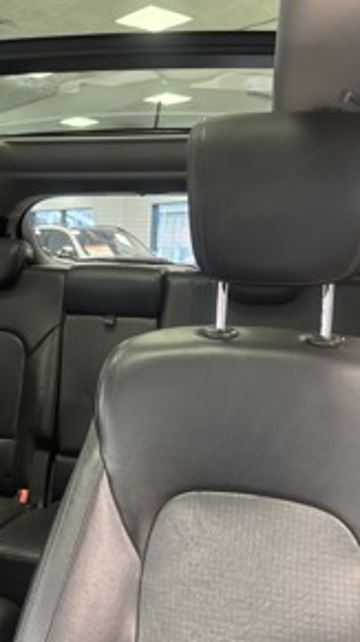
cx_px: 82
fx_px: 613
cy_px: 320
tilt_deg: -7.0
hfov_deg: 32.0
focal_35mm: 36
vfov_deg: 55.3
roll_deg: -1.5
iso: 640
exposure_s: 1/33
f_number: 1.78
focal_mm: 6.76
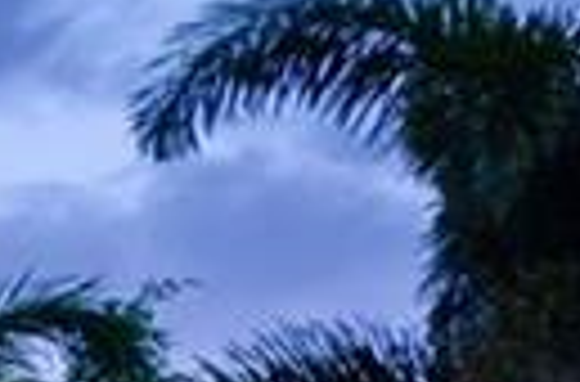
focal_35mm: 191
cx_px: -1641
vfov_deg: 7.0
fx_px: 3066
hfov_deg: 7.8
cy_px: 609
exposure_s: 1/3
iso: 200
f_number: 10
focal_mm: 16
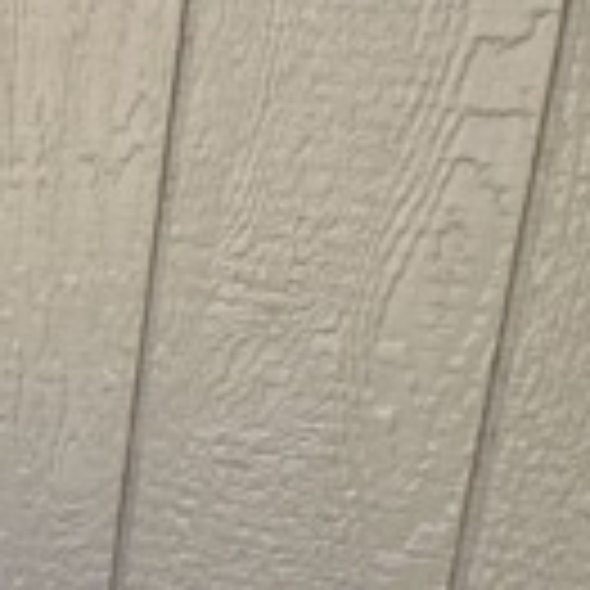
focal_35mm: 97
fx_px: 1870
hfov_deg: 13.1
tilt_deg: -22.8
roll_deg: +4.9
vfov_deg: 17.0
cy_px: 748
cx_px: -858
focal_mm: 2.22
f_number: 2.2
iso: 40
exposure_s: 1/135
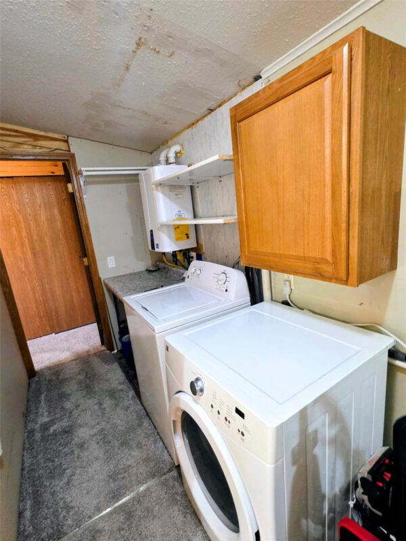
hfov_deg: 89.9
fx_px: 203
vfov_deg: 106.2
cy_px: 270
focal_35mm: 13
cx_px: 203
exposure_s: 1/60
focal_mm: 2.2
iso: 640
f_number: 1.9
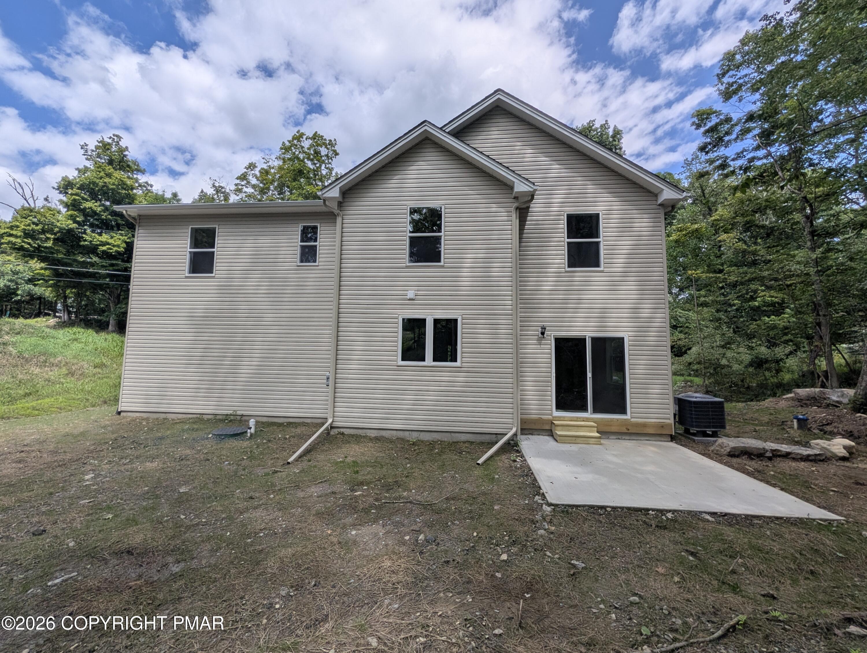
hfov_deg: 110.5
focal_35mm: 12
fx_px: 301
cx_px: 434
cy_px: 326
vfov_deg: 94.6
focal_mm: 2.02
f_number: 1.7
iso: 38
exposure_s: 1/2786
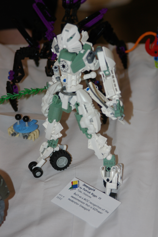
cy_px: 118
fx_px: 839
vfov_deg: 16.1
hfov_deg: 10.8
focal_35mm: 128
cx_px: 79
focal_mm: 85
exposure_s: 1/90
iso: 400
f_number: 5.6
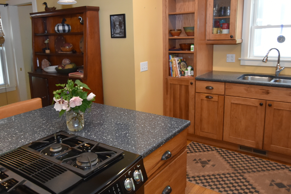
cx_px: 143
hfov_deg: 61.9
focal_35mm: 30
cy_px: 89
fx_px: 242
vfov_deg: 43.6
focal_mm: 10
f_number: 3.5
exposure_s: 1/60
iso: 900
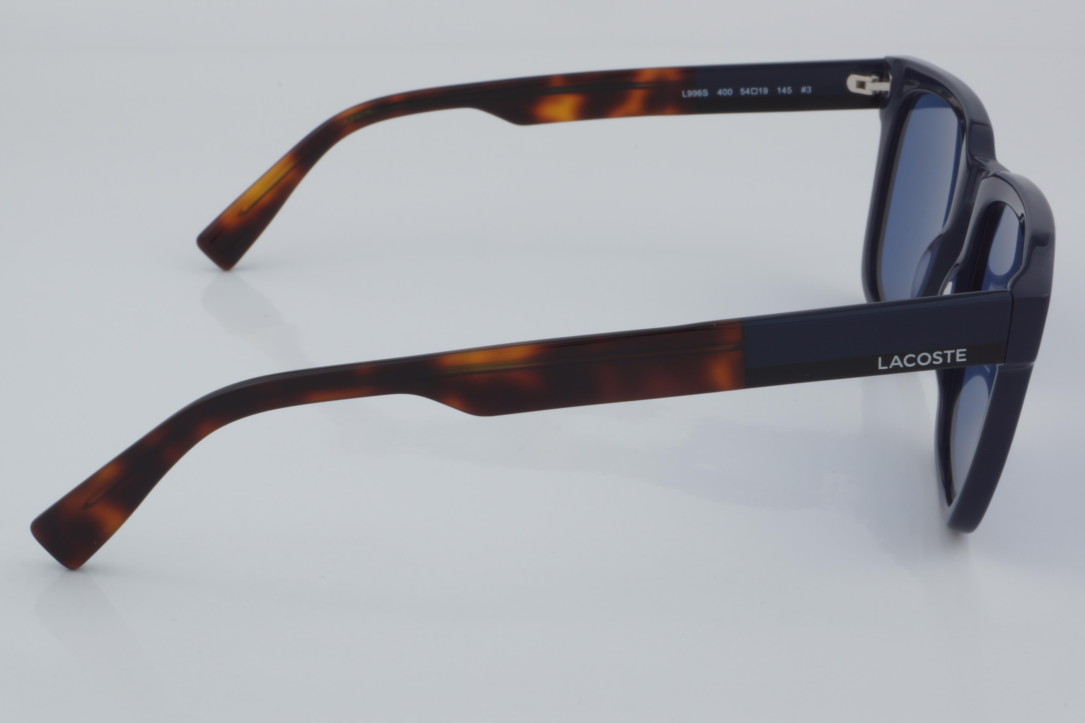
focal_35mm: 75
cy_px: 362
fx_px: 2260
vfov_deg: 18.2
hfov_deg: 27.0
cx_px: 542
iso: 100
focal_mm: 50
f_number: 32
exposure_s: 1/4
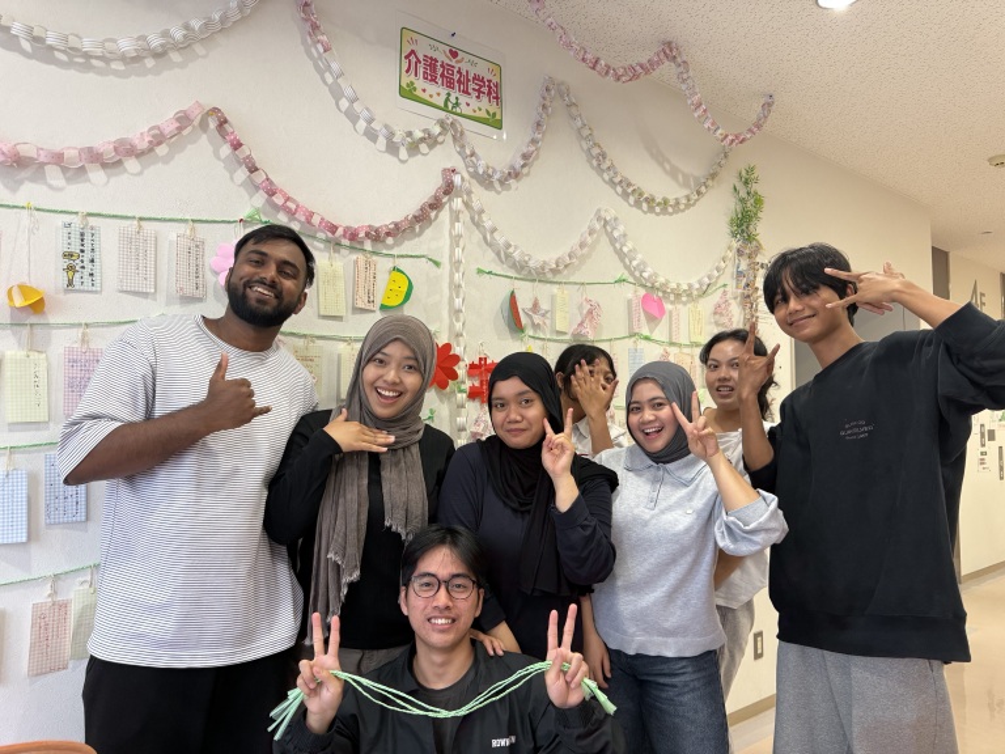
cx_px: 502
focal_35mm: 24
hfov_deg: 71.6
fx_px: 697
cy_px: 377
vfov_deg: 56.8
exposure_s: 1/120
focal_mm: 6.76
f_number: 1.78
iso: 200
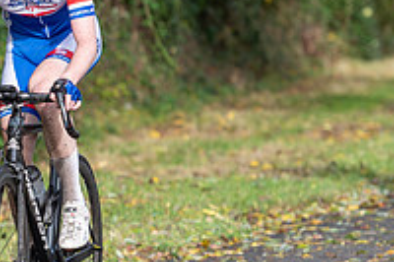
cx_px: 2
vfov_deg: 3.3
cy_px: 23
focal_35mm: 421
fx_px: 4604
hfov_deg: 4.9
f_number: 3.5
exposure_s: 1/1000
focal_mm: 145
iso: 200
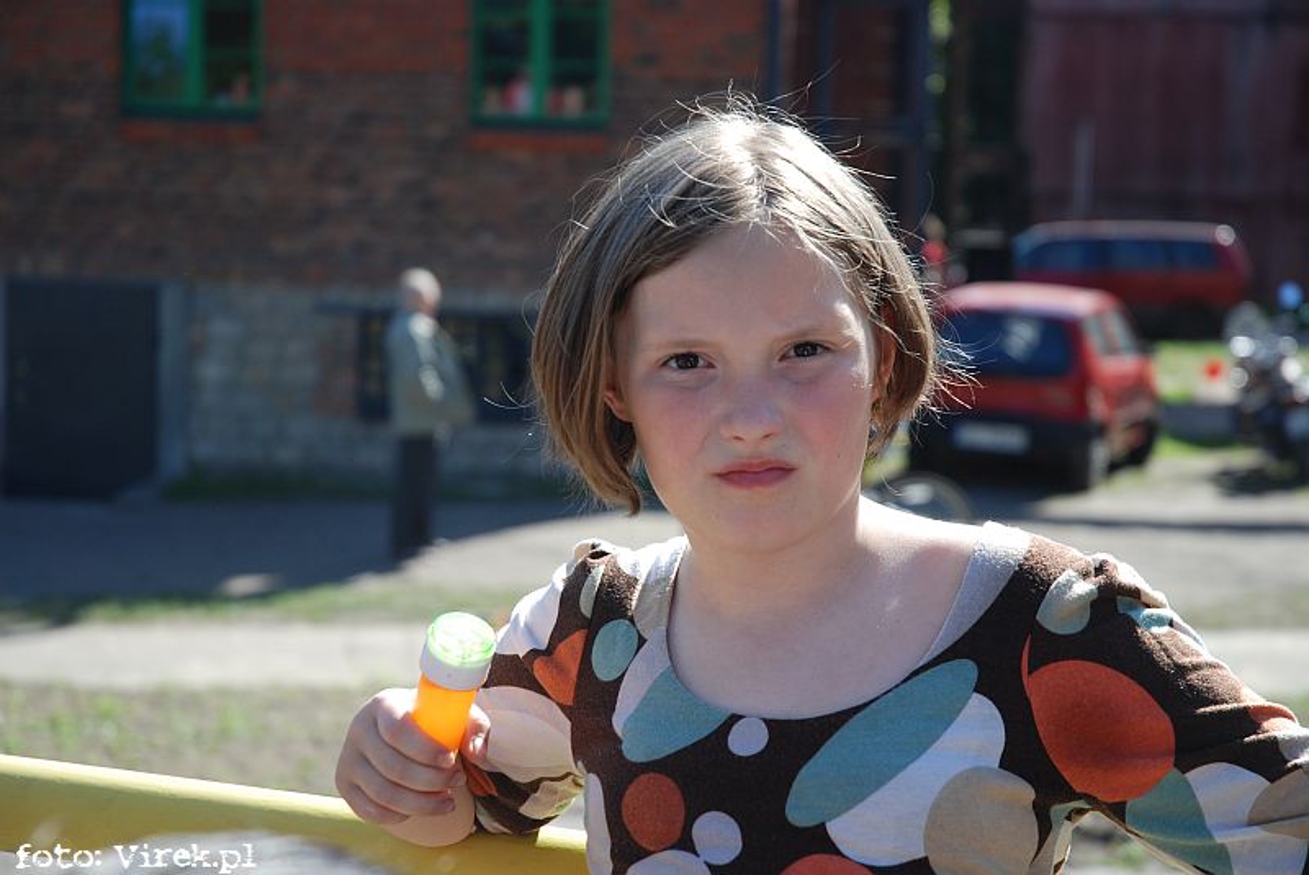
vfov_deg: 14.7
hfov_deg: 21.9
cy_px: 438
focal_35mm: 93
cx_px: 654
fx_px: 3385
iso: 200
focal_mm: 62
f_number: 4.5
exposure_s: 1/320
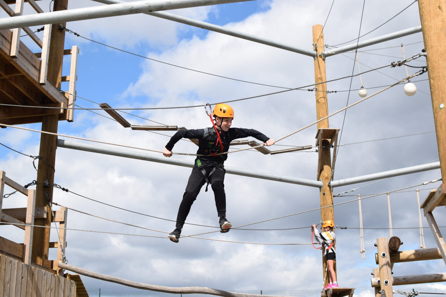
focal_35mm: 52
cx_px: 223
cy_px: 148
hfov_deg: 37.9
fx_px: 650
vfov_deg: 25.8
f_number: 7.1
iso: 400
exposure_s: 1/2000
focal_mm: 35
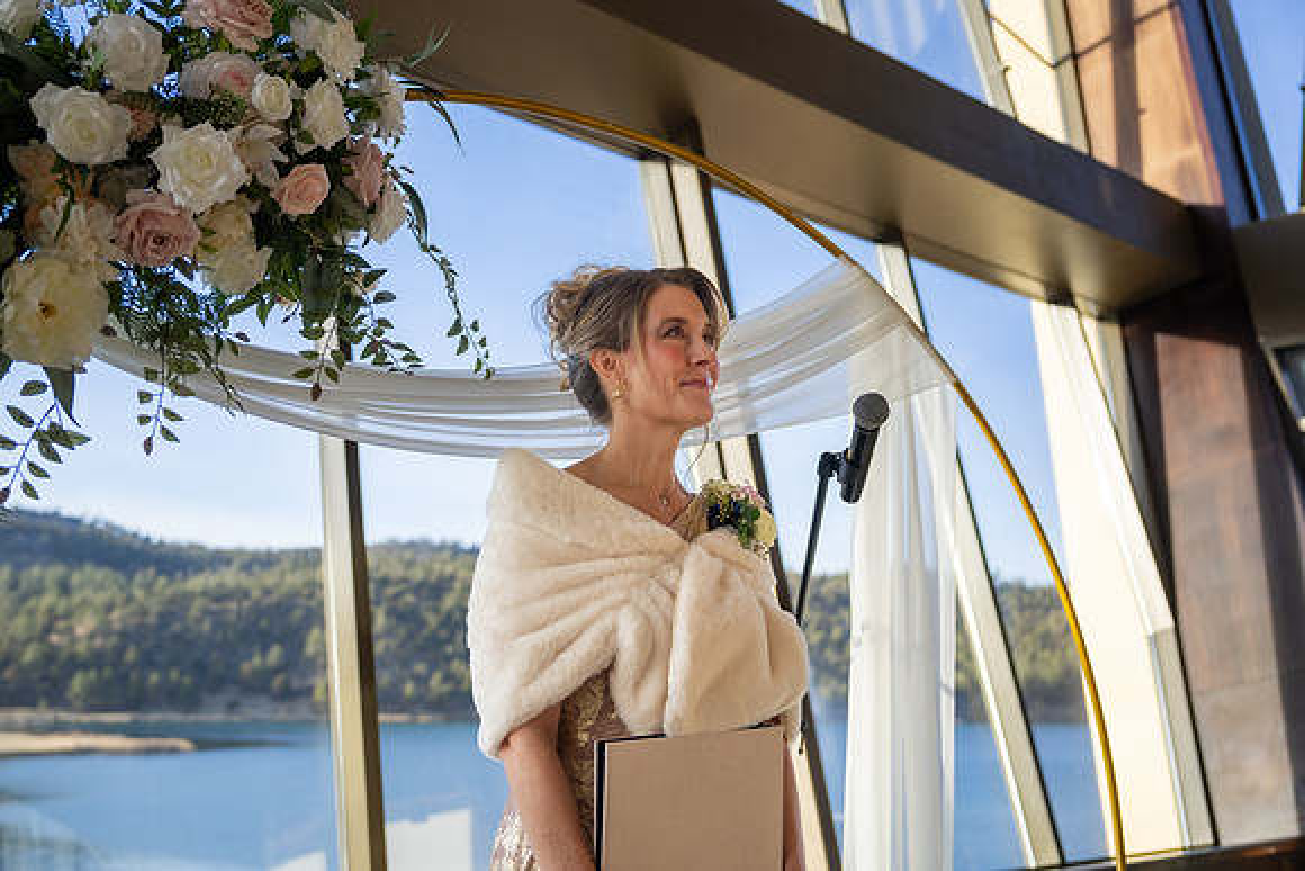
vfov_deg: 37.6
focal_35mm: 35
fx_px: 1279
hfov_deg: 54.0
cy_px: 429
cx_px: 651
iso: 100
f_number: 2.8
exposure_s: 1/160
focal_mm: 34
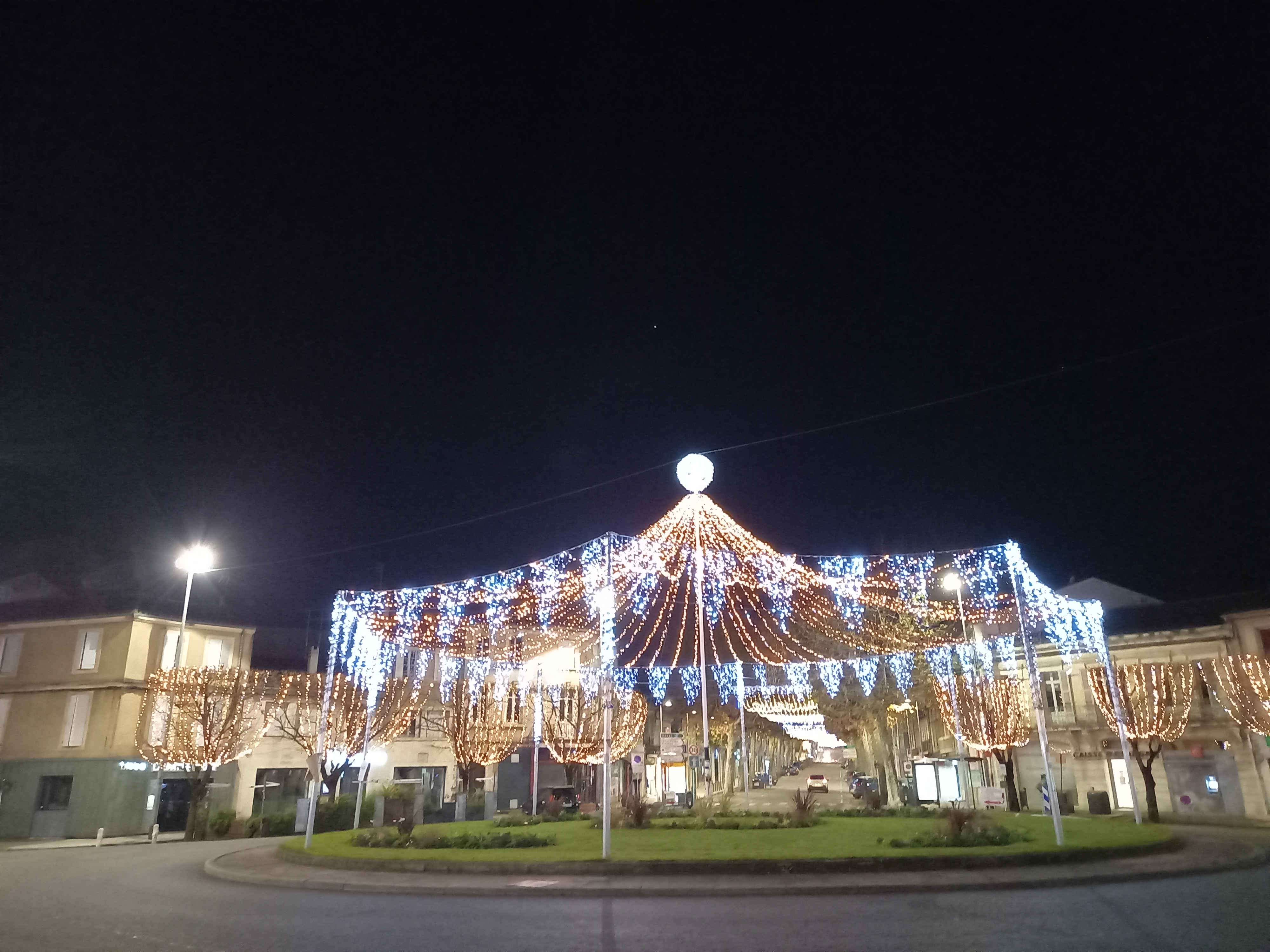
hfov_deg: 69.4
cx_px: 635
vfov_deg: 54.9
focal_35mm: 25
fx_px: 917
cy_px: 476
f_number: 2
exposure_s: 1/16.7
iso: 2500
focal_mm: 4.6
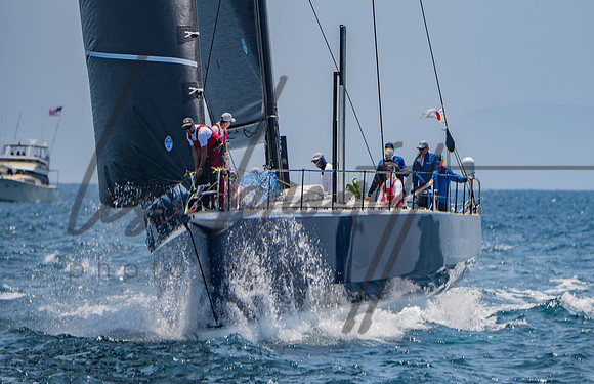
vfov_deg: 2.8
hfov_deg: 4.4
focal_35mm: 475
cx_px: 387
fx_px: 7758
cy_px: 175
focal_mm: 330
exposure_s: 1/1250
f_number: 5.6
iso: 320
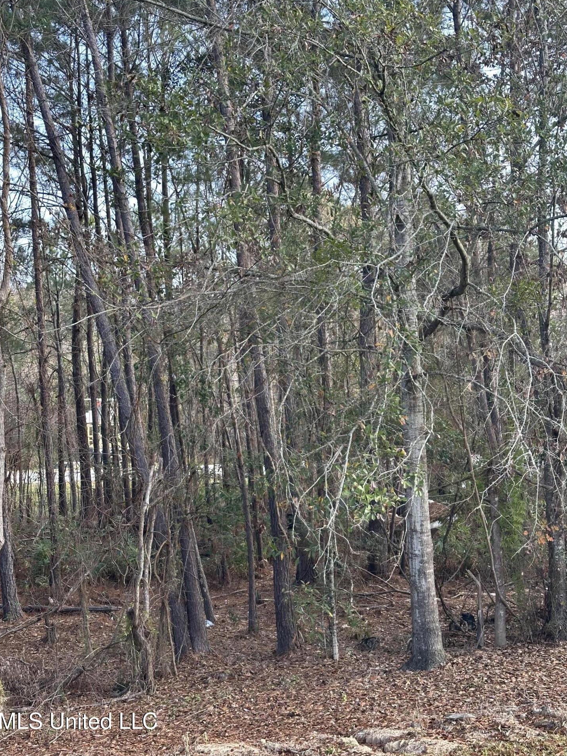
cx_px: 291
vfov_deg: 38.2
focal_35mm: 50
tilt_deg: +0.1
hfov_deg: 29.1
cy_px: 363
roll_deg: +0.0
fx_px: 1092
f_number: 1.78
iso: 50
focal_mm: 6.86
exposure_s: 1/191
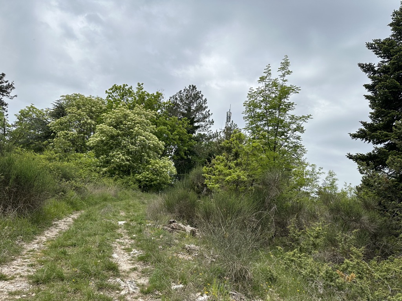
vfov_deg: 56.8
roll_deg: -7.2
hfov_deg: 71.6
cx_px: 201
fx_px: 279
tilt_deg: +13.8
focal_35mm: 24
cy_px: 150
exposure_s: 1/5263
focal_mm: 6.86
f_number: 1.78
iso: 80
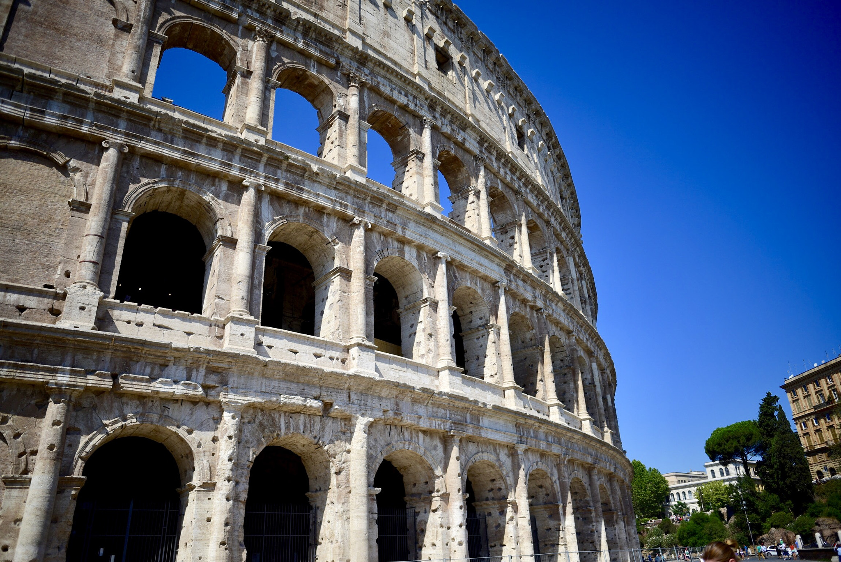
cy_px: 281
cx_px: 420
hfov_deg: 71.5
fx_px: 584
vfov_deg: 51.3
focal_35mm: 25
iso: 64
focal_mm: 25
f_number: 2
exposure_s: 1/2500
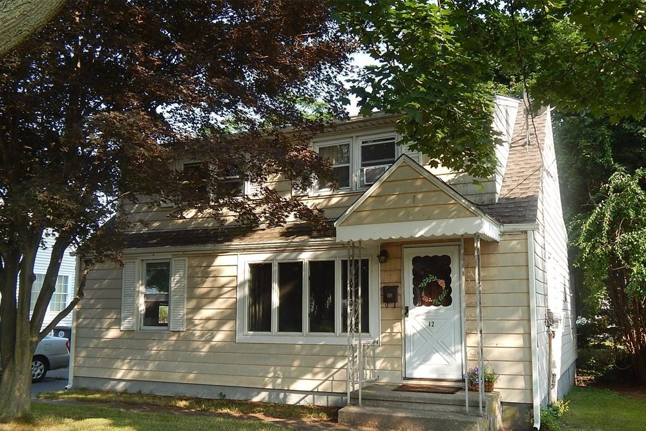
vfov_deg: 39.9
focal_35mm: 33
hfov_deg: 57.2
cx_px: 329
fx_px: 592
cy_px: 247
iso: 125
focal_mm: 5.6
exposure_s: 1/320
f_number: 3.2
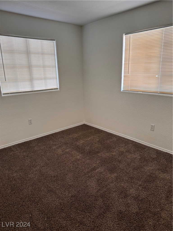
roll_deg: +2.2
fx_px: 160
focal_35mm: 24
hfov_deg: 56.8
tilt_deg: -14.4
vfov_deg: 71.6
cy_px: 116
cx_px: 86
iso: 160
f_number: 1.78
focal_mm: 6.76
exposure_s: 1/121
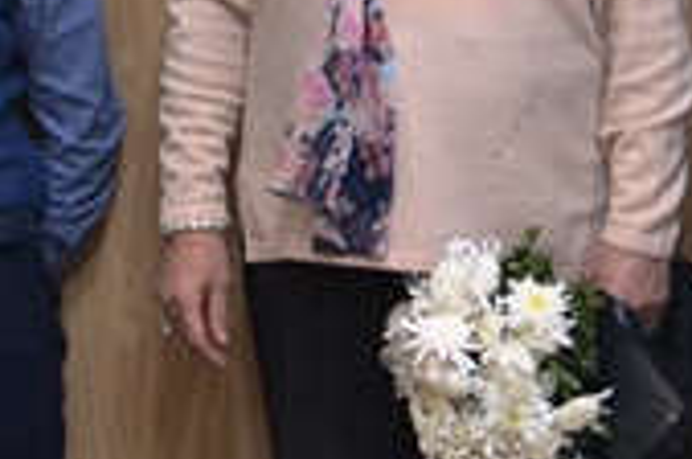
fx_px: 4591
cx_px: -168
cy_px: -98
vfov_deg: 5.7
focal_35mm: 239
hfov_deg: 8.5
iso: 640
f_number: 5
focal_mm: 35
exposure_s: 1/15
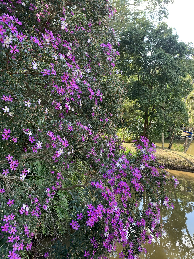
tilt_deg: -1.1
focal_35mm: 26
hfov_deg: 53.1
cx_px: 97
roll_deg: -0.7
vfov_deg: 67.3
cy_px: 130
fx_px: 194
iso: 32
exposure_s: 1/122
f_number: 1.8
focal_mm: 4.25
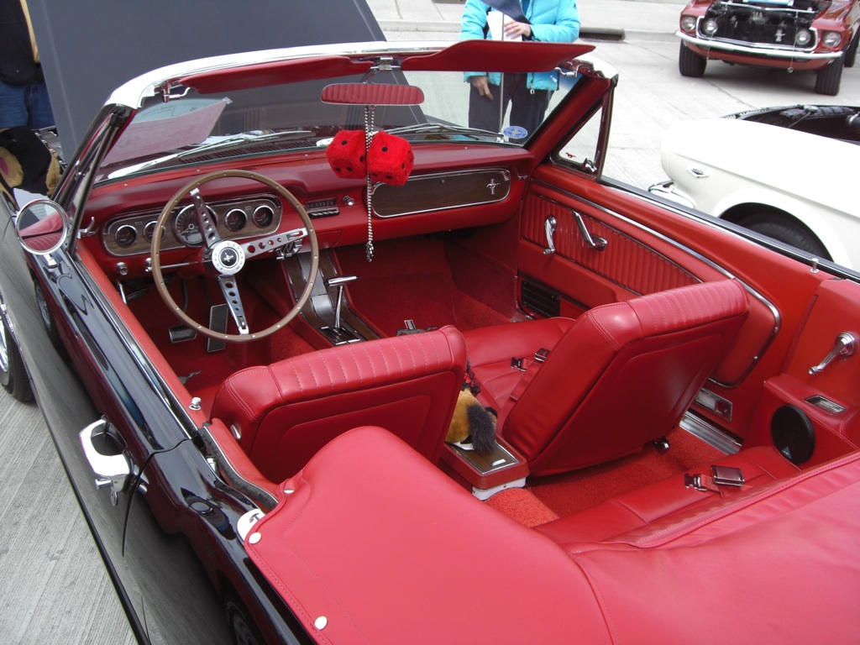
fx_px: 944
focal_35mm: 38
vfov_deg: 37.7
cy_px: 322
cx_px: 430
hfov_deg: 49.0
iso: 64
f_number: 2.7
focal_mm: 6.2
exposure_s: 1/500
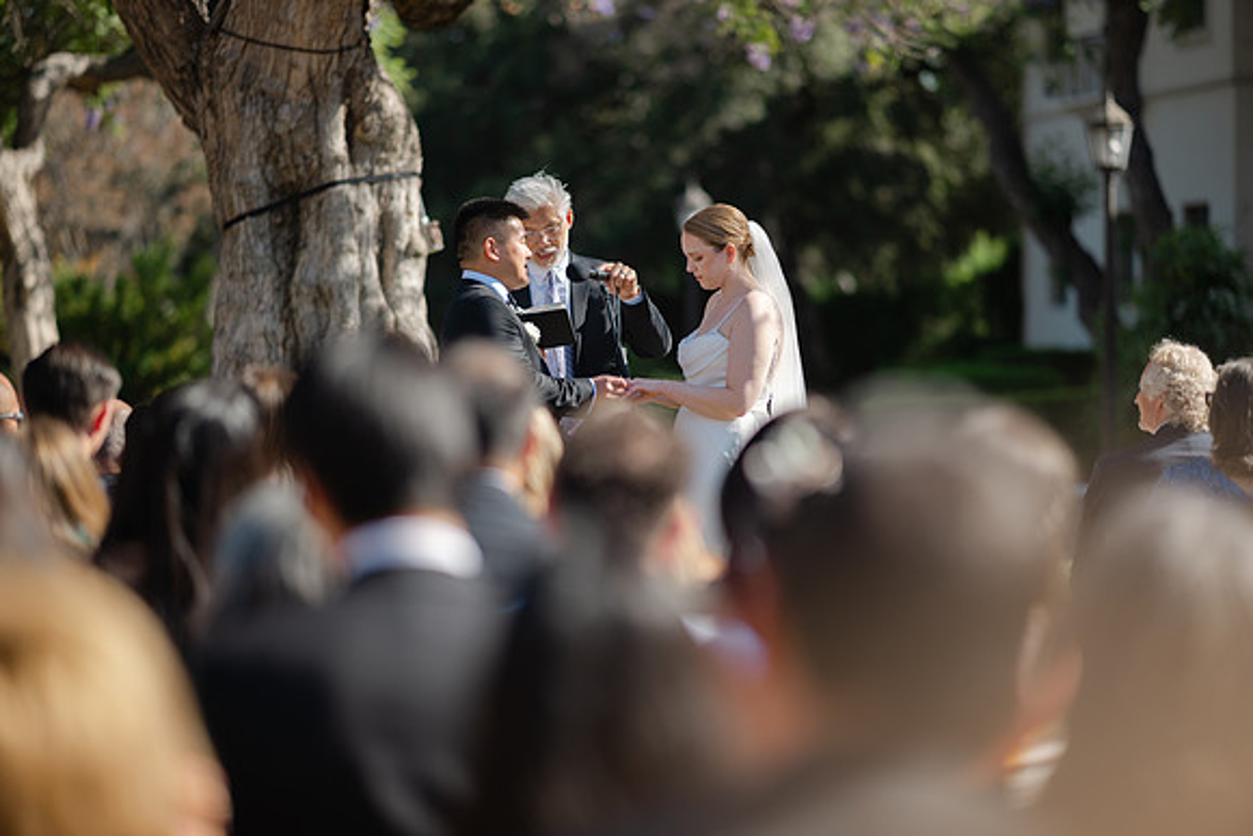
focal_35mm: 106
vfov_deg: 12.9
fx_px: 3704
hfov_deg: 19.2
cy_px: 418
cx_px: 622
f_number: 1.4
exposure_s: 1/3200
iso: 64
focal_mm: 105
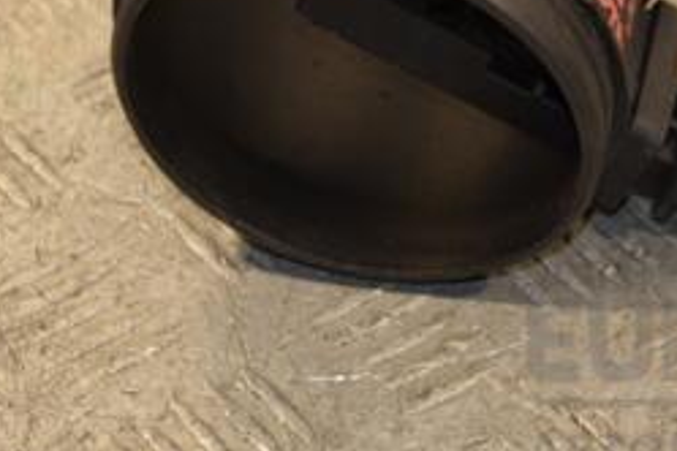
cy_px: -22
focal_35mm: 239
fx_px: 4494
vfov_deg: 5.7
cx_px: 476
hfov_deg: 8.6
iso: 800
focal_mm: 66
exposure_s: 1/125
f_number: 5.3
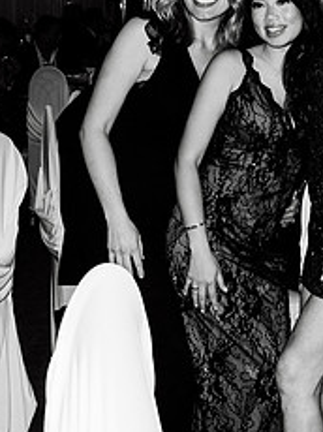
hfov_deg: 16.9
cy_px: 85
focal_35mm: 85
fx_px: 1059
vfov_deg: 22.7
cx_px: 336
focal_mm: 35
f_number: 6.3
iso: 2000
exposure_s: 1/200
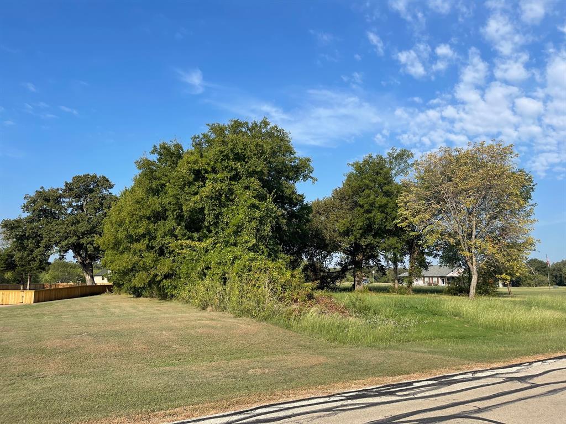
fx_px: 425
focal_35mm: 26
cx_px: 283
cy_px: 212
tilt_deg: +11.0
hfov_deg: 67.3
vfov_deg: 53.1
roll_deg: -0.3
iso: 32
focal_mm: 5.1
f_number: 1.6
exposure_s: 1/2924
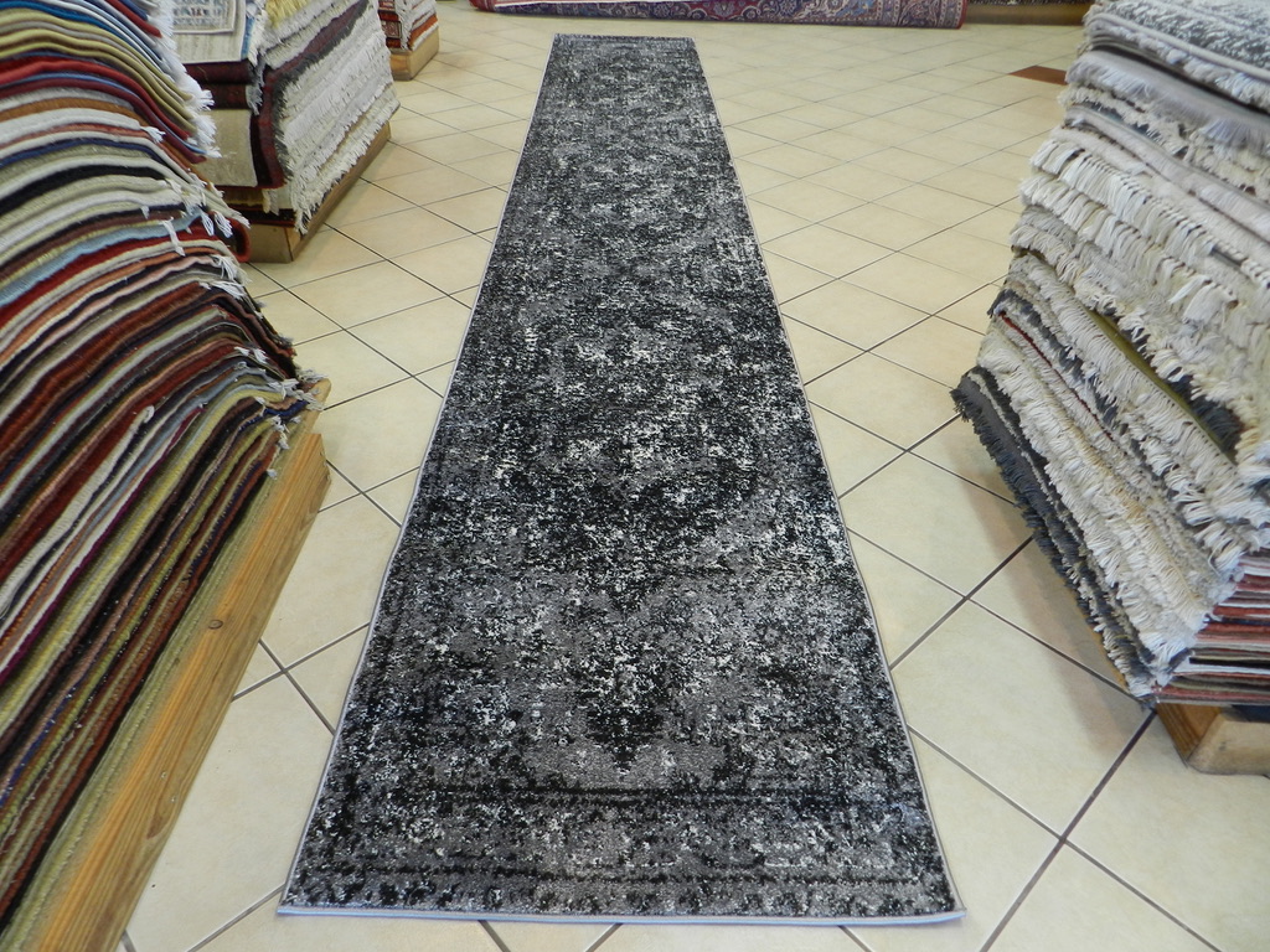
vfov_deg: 58.9
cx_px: 635
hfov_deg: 73.9
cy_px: 476
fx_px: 844
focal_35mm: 23
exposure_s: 1/30
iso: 180
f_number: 3.4
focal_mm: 4
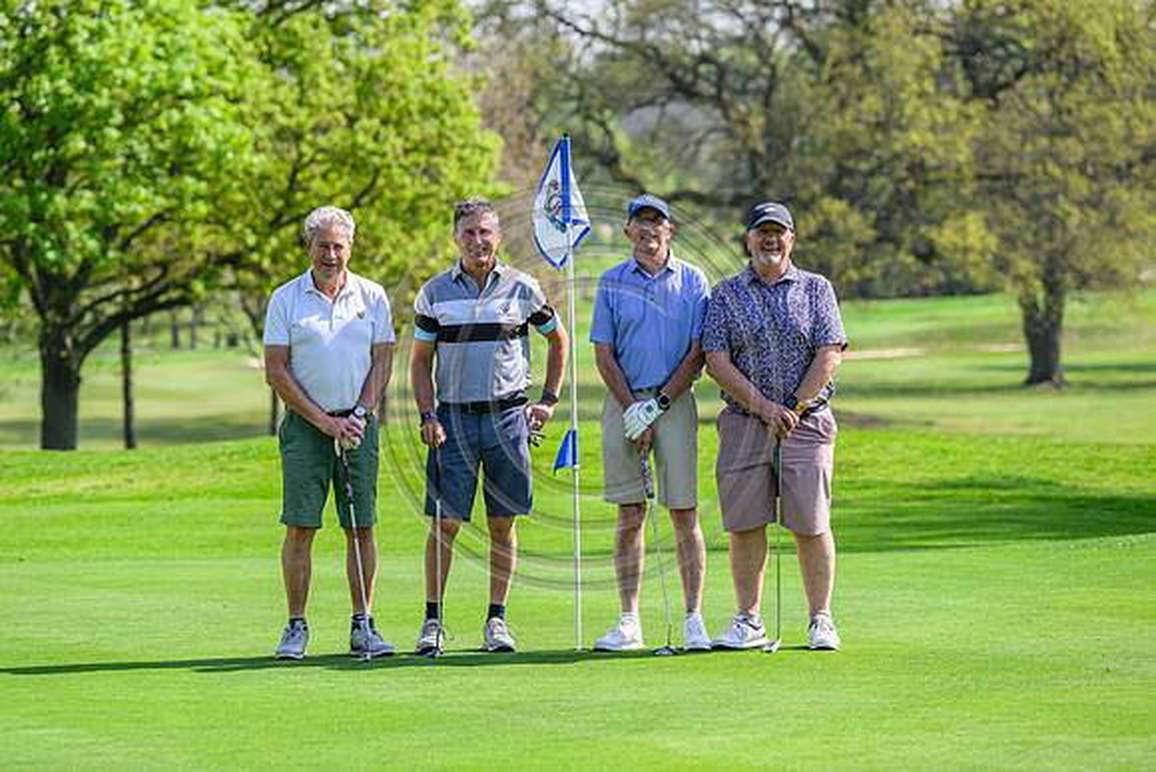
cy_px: 386
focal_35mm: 180
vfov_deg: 7.6
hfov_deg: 11.4
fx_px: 5781
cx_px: 578
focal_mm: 180
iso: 500
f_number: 5
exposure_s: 1/1600
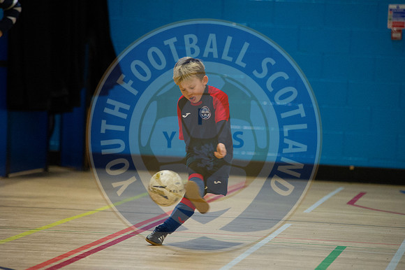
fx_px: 3710
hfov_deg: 6.2
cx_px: 202
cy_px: 135
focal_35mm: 330
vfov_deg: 4.2
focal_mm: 330
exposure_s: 1/320
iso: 8000
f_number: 5.6
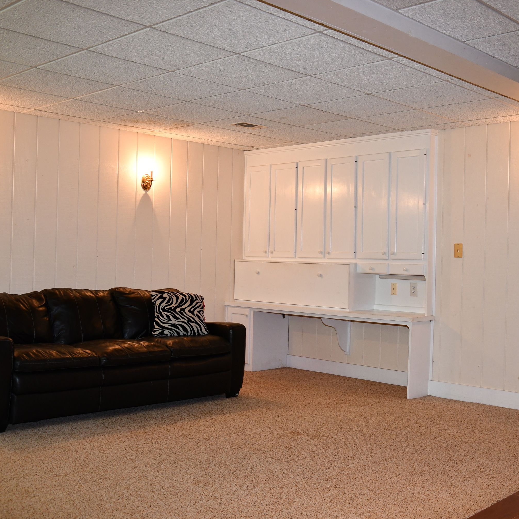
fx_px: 729
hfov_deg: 39.1
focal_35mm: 43
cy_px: 259
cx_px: 285
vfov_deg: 39.2
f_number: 4
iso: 900
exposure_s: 1/60
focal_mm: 22
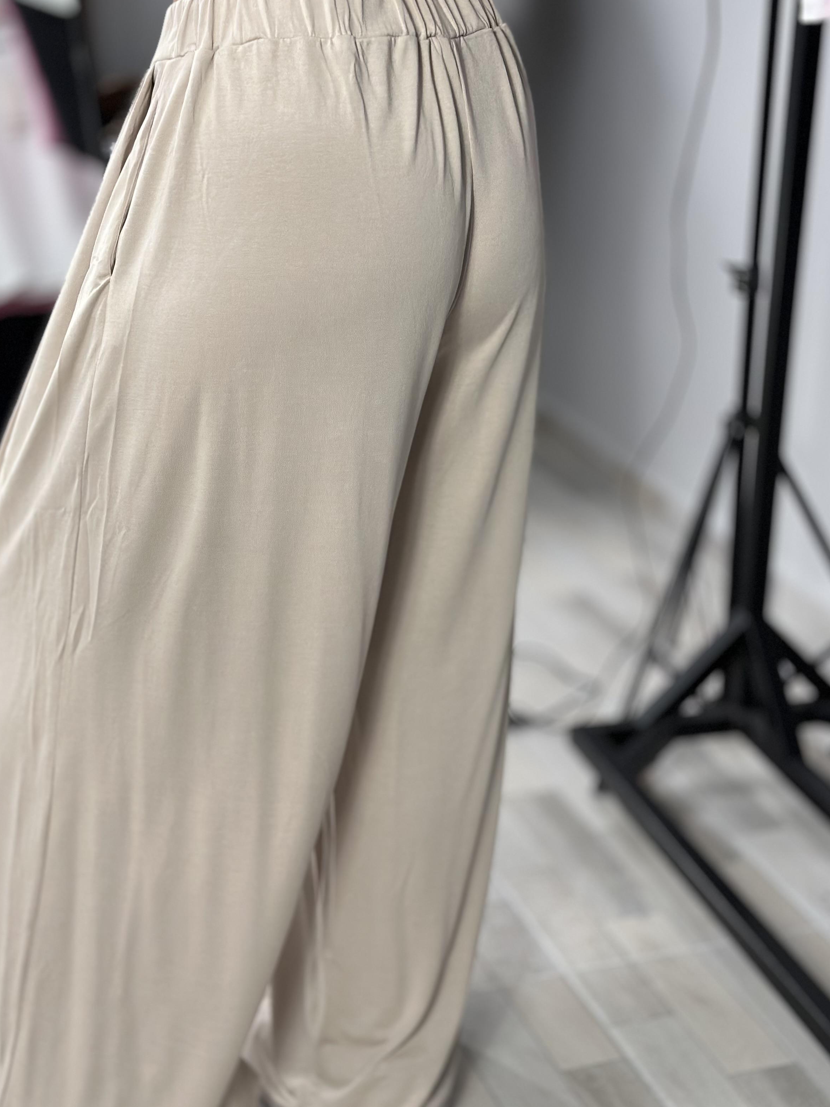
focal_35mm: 62
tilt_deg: -21.7
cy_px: 564
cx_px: 430
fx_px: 1982
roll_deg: -2.3
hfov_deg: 23.6
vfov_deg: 31.2
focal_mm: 6.86
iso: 200
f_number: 1.78
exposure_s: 1/100
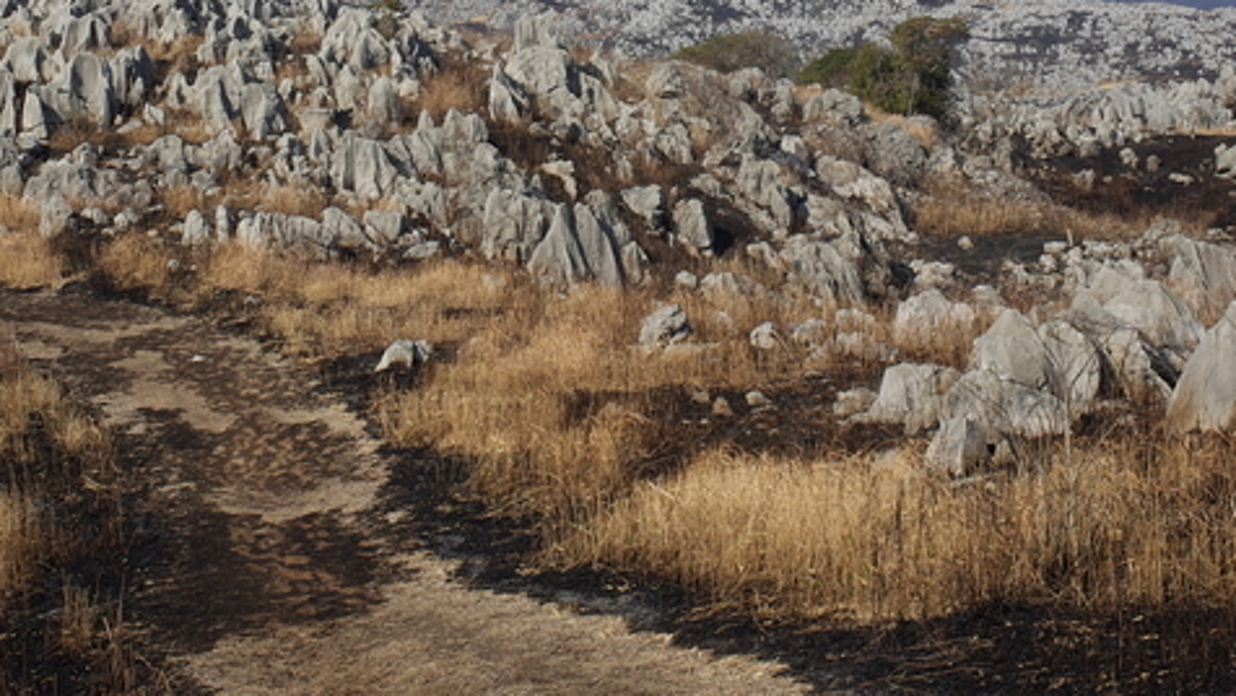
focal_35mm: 63
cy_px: -130
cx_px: 532
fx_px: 2065
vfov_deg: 18.2
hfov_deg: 33.3
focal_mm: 18.3
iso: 100
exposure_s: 1/320
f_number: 7.1
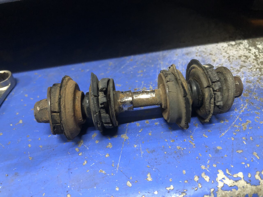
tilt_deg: -41.3
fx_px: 213
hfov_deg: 63.4
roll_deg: +5.6
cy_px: 98
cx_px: 132
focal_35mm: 28
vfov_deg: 49.7
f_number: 1.8
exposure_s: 1/7
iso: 80
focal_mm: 3.99
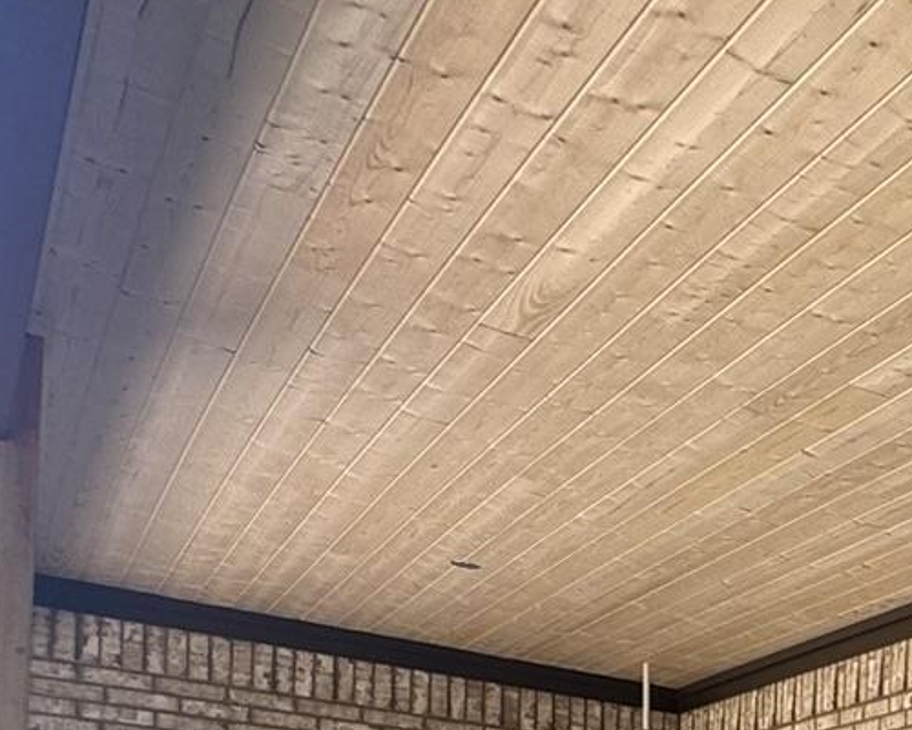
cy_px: 1033
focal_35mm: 56
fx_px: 1512
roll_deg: -2.0
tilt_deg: +0.1
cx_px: 1448
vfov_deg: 23.0
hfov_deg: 24.2
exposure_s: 1/99
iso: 40
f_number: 2.2
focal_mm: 2.22
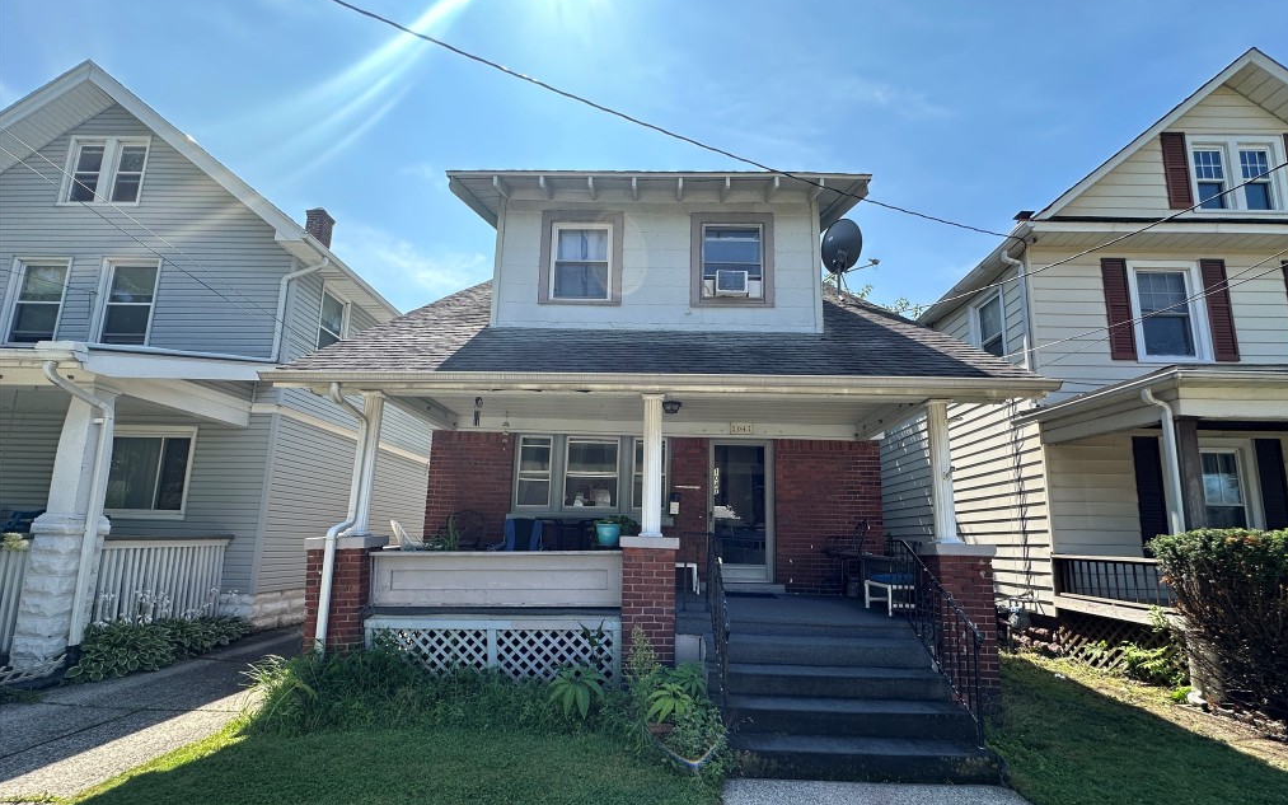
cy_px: 471
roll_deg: -2.1
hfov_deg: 101.5
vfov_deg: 74.2
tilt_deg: +8.2
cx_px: 648
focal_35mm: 15
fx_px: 527
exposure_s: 1/515
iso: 40
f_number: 2.2
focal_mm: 2.22
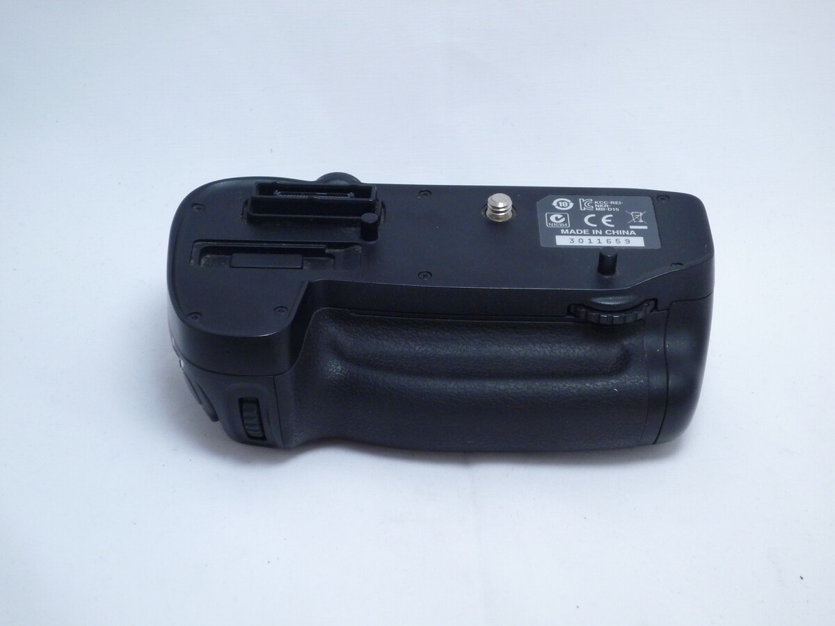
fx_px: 1689
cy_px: 313
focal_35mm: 70
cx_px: 418
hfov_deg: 27.8
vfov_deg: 21.0
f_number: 4.9
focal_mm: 12.2
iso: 250
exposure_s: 1/60
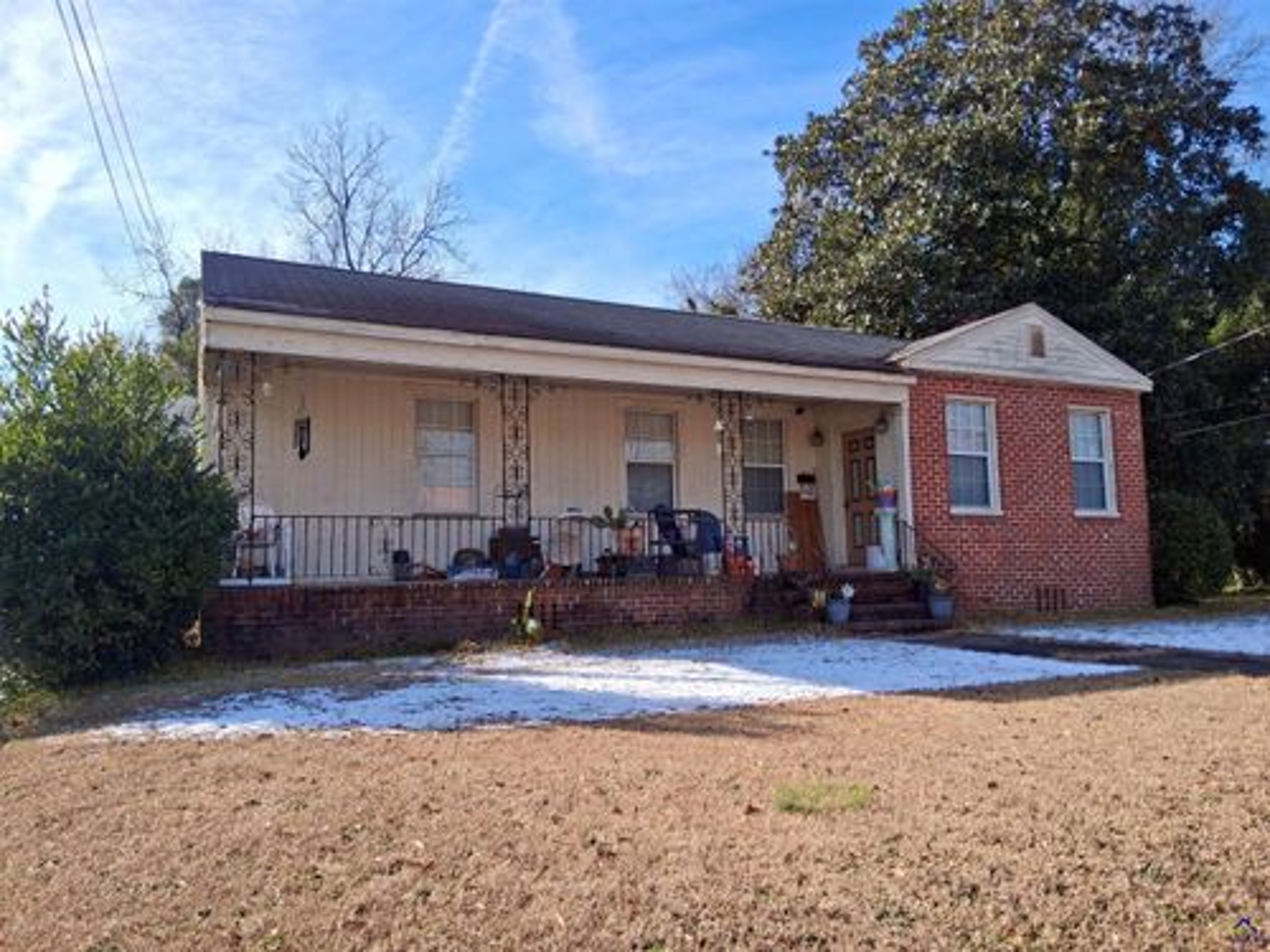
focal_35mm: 26
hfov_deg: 67.3
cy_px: 476
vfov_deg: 53.1
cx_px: 635
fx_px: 954
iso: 25
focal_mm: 3.98
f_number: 1.8
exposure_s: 1/660
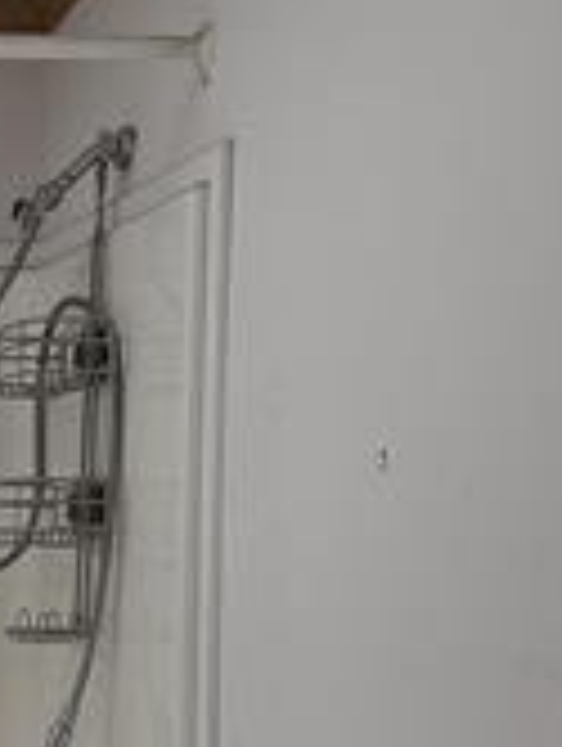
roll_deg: -0.8
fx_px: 2397
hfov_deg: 12.7
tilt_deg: -3.4
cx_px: -283
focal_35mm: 111
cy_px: 752
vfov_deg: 17.3
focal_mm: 6.76
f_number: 1.78
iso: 200
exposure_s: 1/228
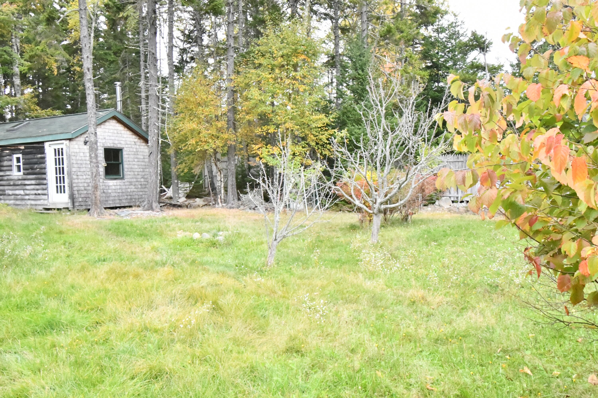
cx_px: 299
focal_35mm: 30
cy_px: 199
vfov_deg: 43.6
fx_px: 498
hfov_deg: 62.0
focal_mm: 20
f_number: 20
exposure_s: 1/160
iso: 10000
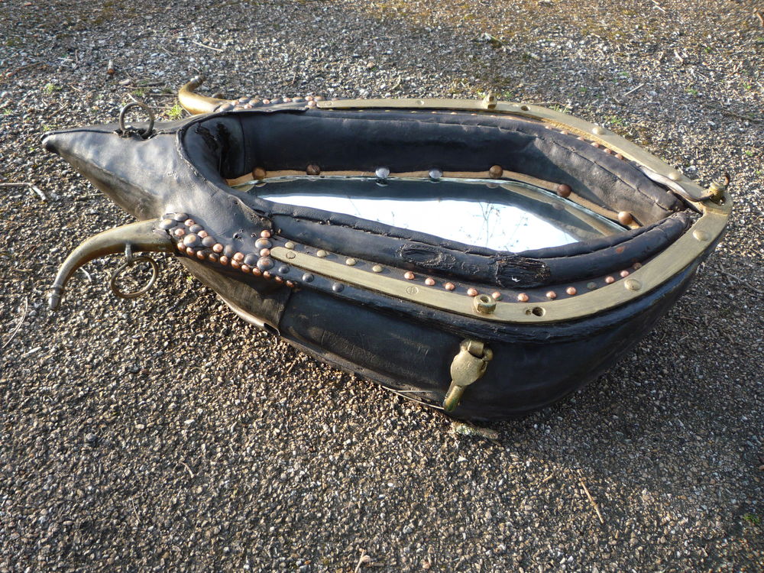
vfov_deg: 46.8
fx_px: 662
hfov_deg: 60.0
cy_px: 286
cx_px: 382
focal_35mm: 30
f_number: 3.3
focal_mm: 5.2
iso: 100
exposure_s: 1/60
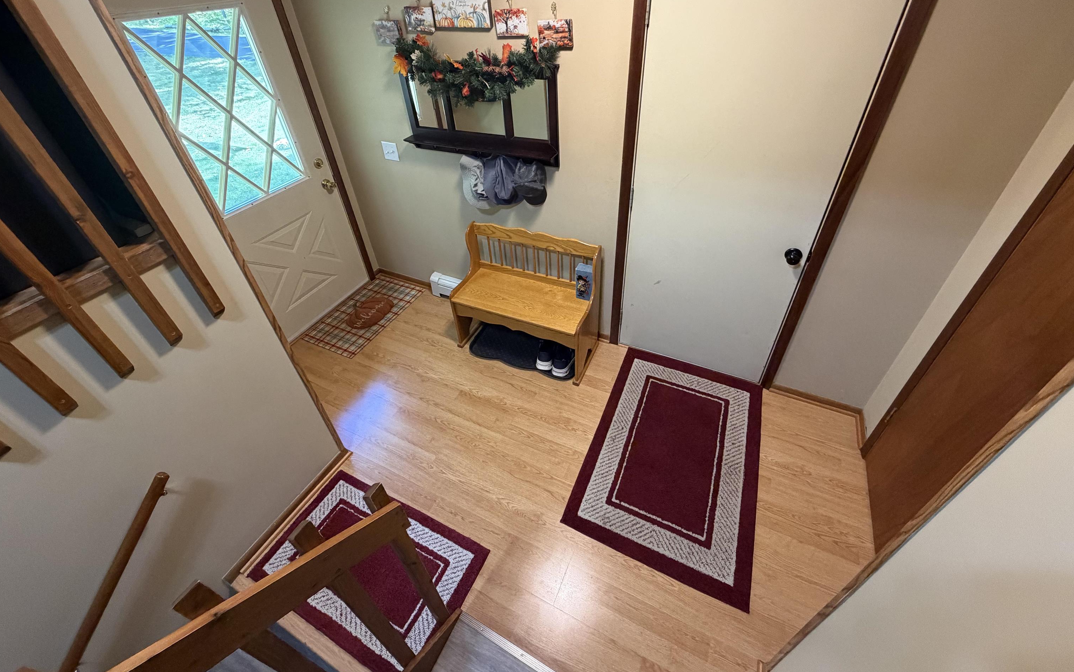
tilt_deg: -37.1
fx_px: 439
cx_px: 539
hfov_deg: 101.5
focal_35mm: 15
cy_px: 279
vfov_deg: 74.2
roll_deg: +4.5
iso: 400
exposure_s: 1/60
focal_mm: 2.22
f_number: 2.2
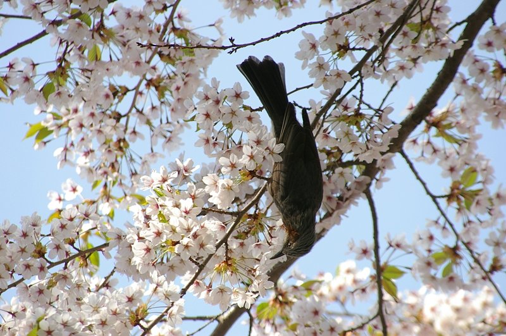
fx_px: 6316
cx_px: 253
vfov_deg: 3.0
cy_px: 168
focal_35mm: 450
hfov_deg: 4.6
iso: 200
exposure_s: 1/200
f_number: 6.3
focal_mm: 300
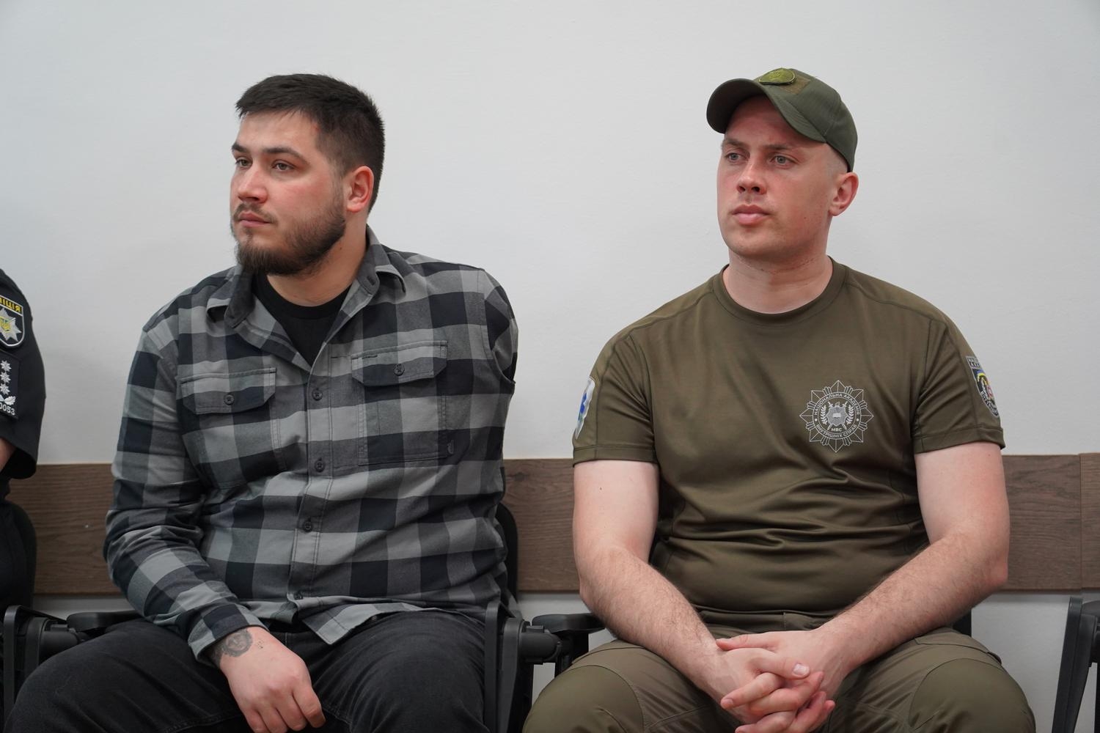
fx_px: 2872
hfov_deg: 21.7
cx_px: 550
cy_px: 366
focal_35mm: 94
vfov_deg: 14.6
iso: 2500
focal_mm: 94
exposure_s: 1/160
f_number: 4
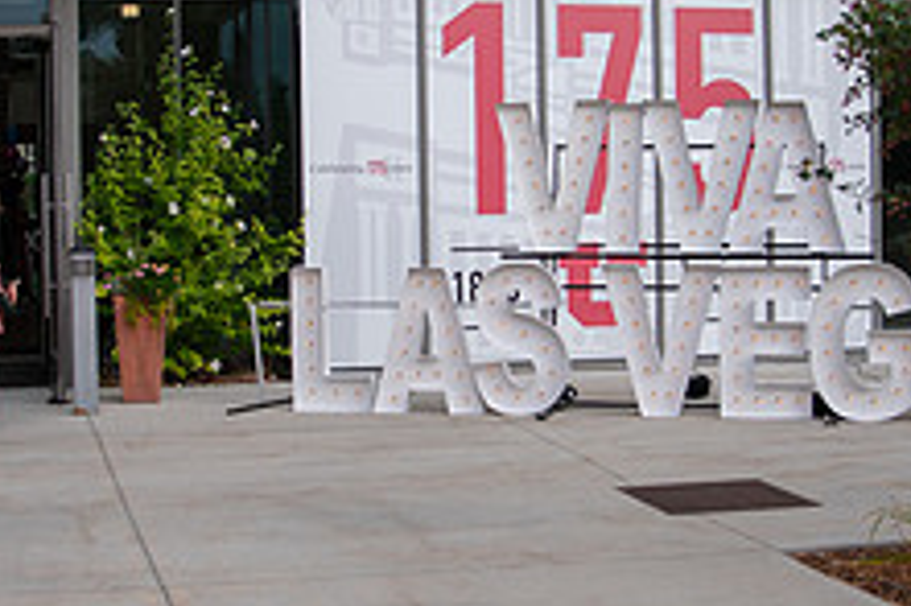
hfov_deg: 31.9
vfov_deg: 21.5
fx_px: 1593
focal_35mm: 63
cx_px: 396
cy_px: 260
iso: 500
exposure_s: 1/2000
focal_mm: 24
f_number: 4
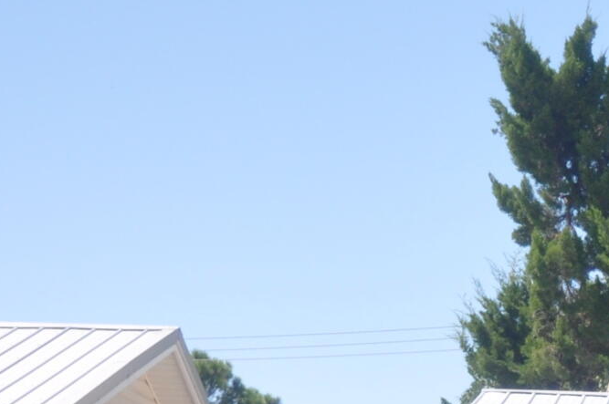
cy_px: 710
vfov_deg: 9.7
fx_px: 2281
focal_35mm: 135
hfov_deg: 13.8
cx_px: 1056
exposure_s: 1/1250
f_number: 5
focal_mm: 20
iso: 400
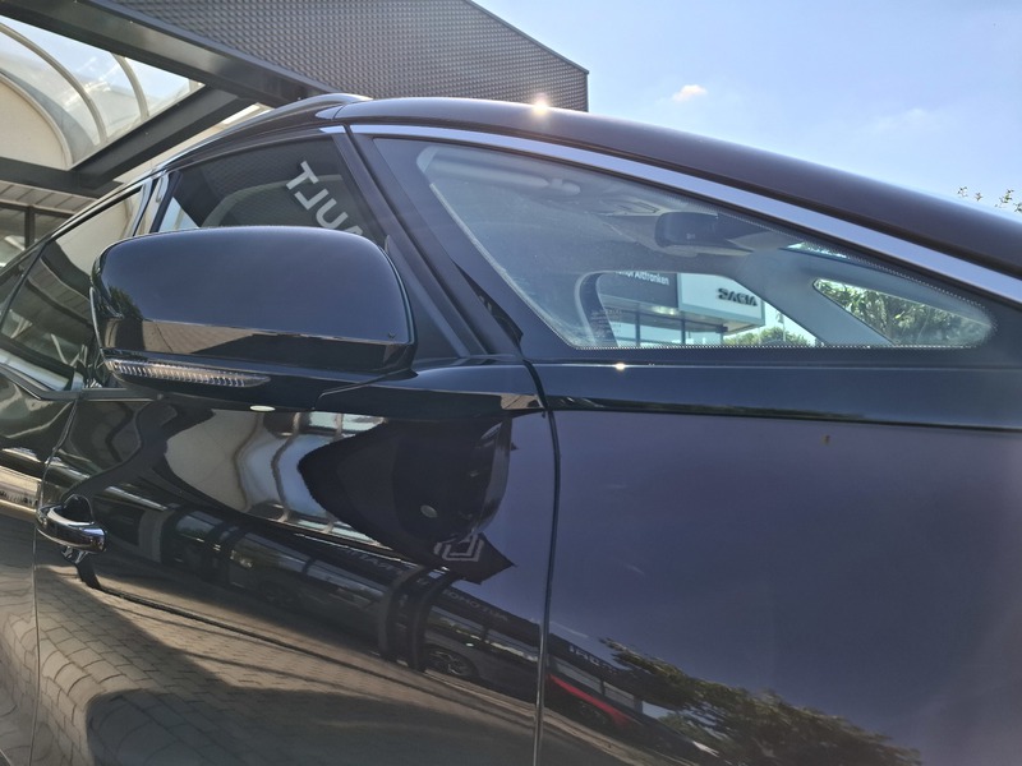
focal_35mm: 23
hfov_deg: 73.9
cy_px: 383
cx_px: 511
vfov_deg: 58.9
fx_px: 679
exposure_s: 1/688
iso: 50
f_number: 1.8
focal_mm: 5.54
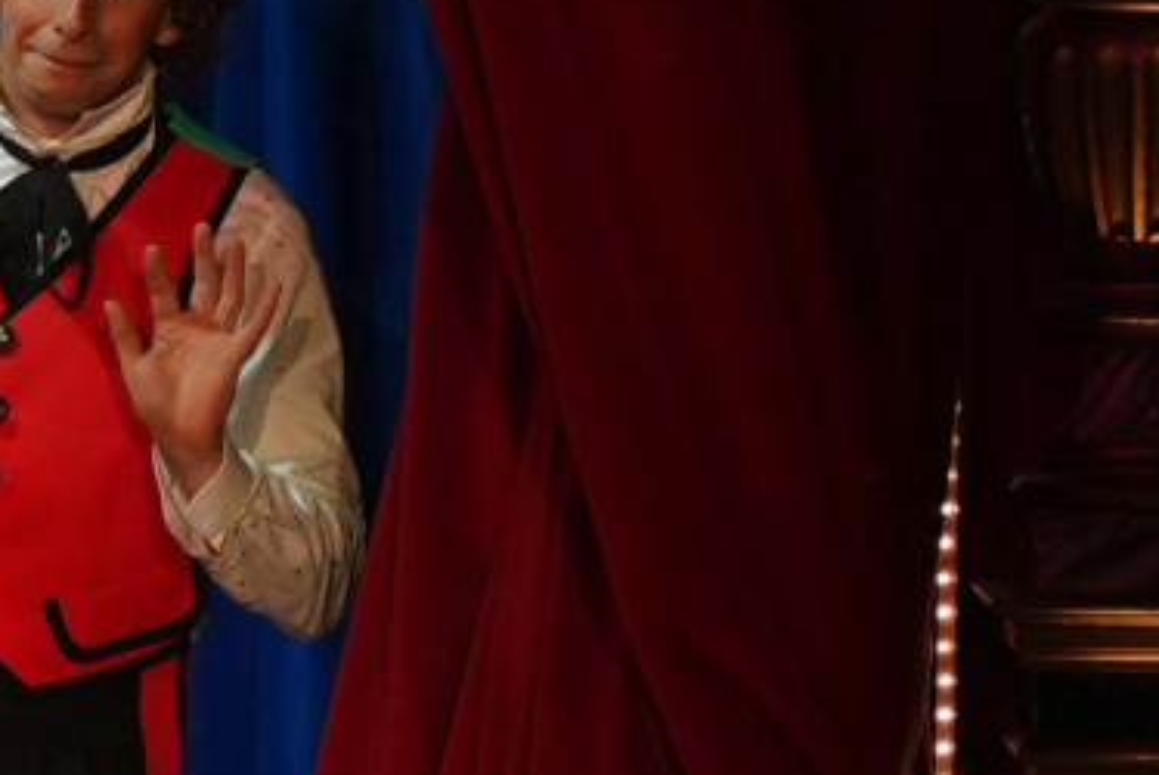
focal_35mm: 1079
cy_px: 598
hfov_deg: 1.9
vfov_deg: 1.3
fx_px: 34764
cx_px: -1288
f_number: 2.8
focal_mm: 150
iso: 640
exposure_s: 1/250
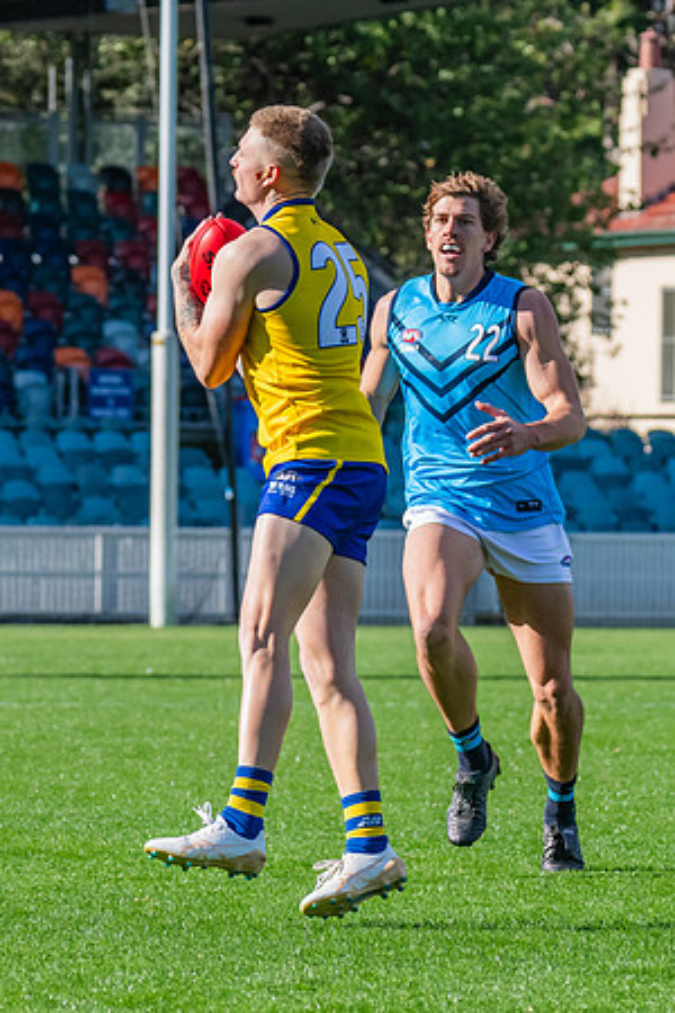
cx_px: 299
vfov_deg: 5.2
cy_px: 455
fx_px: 11075
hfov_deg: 3.5
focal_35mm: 394
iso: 800
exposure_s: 1/1600
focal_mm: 195
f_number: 8
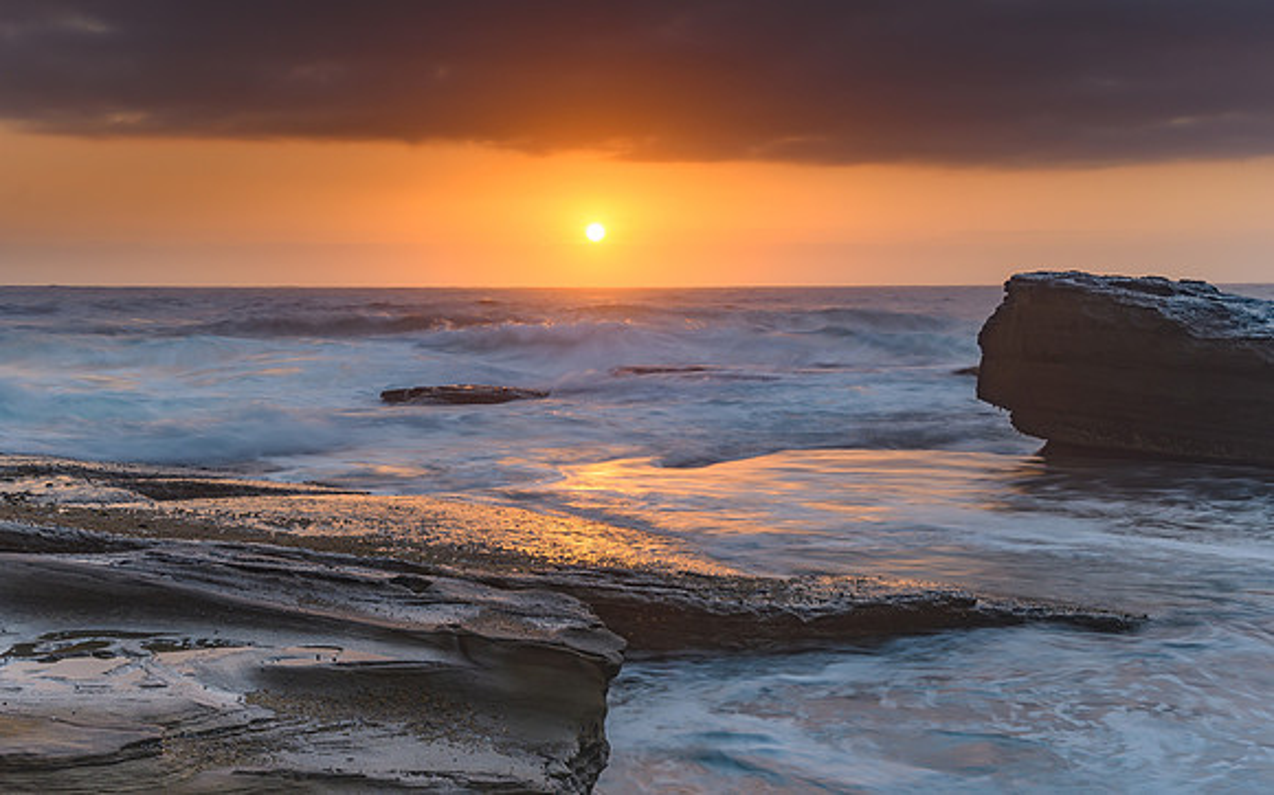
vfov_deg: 27.5
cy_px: 430
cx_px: 632
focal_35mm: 47
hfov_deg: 42.8
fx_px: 1624
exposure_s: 1/2.5
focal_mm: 30
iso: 50
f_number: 10
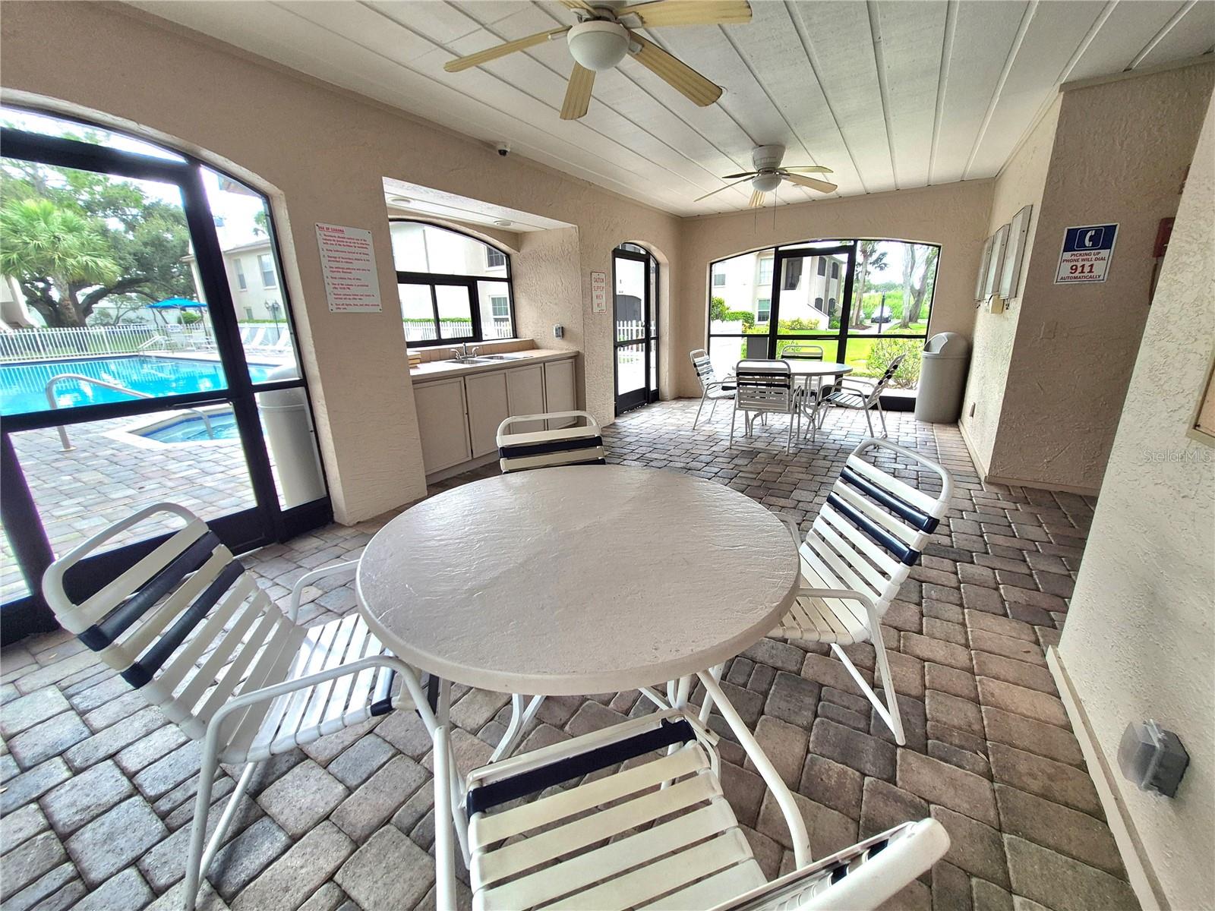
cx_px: 608
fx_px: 456
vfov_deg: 89.9
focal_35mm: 13
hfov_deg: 106.2
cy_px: 456
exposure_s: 1/120
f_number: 2.2
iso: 50
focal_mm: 1.74
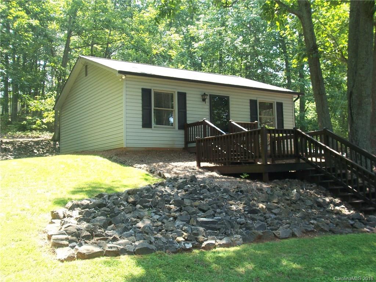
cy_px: 141
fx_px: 424
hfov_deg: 47.9
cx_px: 188
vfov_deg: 36.8
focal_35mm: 39
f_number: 3.9
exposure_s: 1/60
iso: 64
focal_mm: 6.4
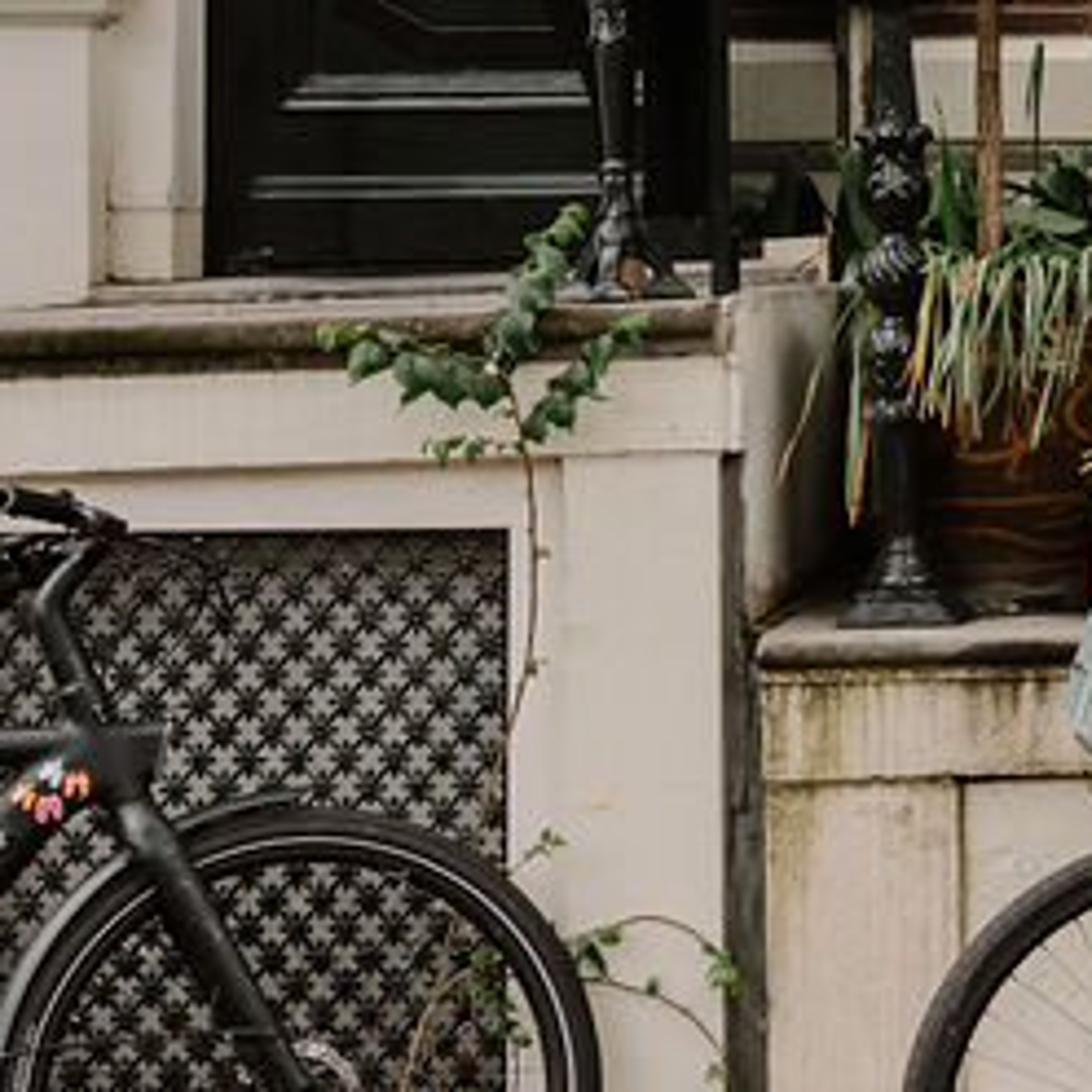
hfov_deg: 12.5
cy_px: 128
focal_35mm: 129
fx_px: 4604
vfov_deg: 13.4
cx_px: 1849
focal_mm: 35
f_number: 4.5
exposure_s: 1/320
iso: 200
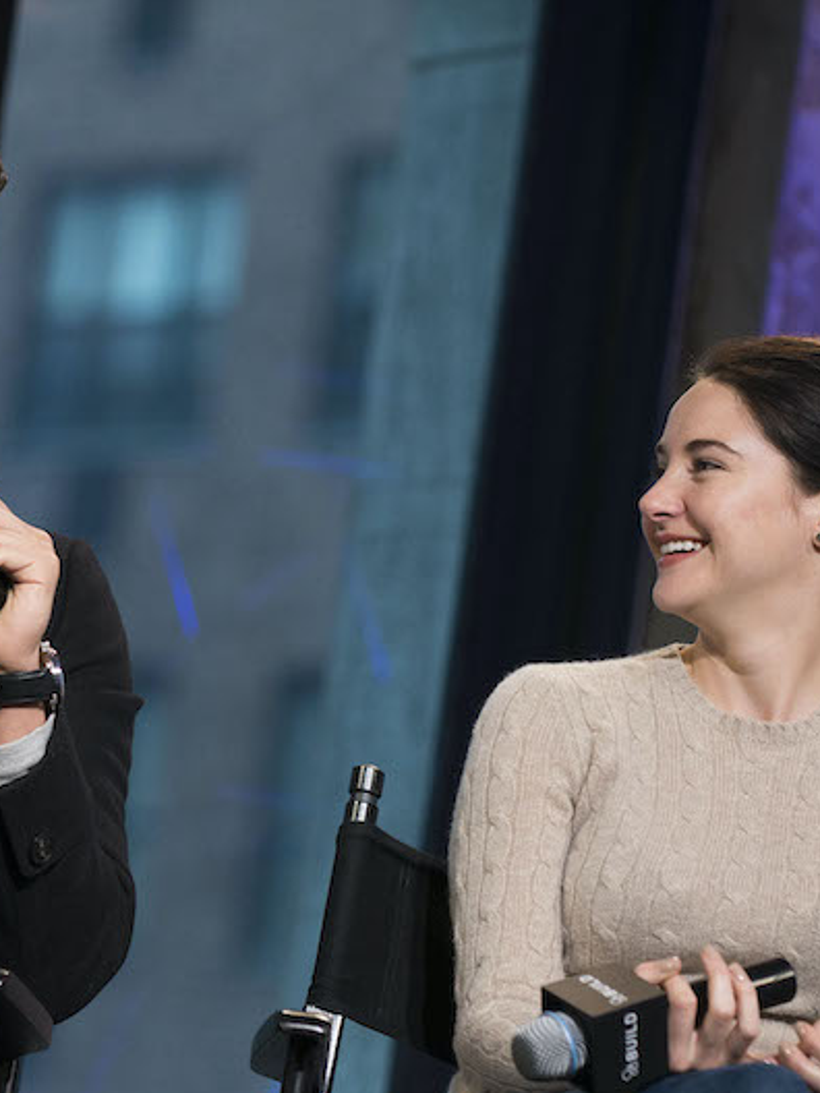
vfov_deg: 7.0
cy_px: 761
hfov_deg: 5.2
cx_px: 217
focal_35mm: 284
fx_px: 8970
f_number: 3.2
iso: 1000
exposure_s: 1/125
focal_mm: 130
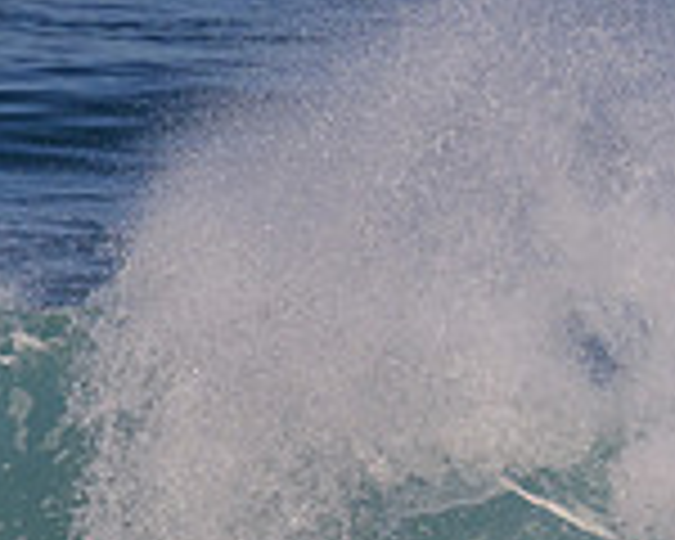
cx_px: 1165
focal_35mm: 2985
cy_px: 933
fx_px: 59633
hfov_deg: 0.6
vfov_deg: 0.5
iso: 640
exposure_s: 1/2000
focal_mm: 600
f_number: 11
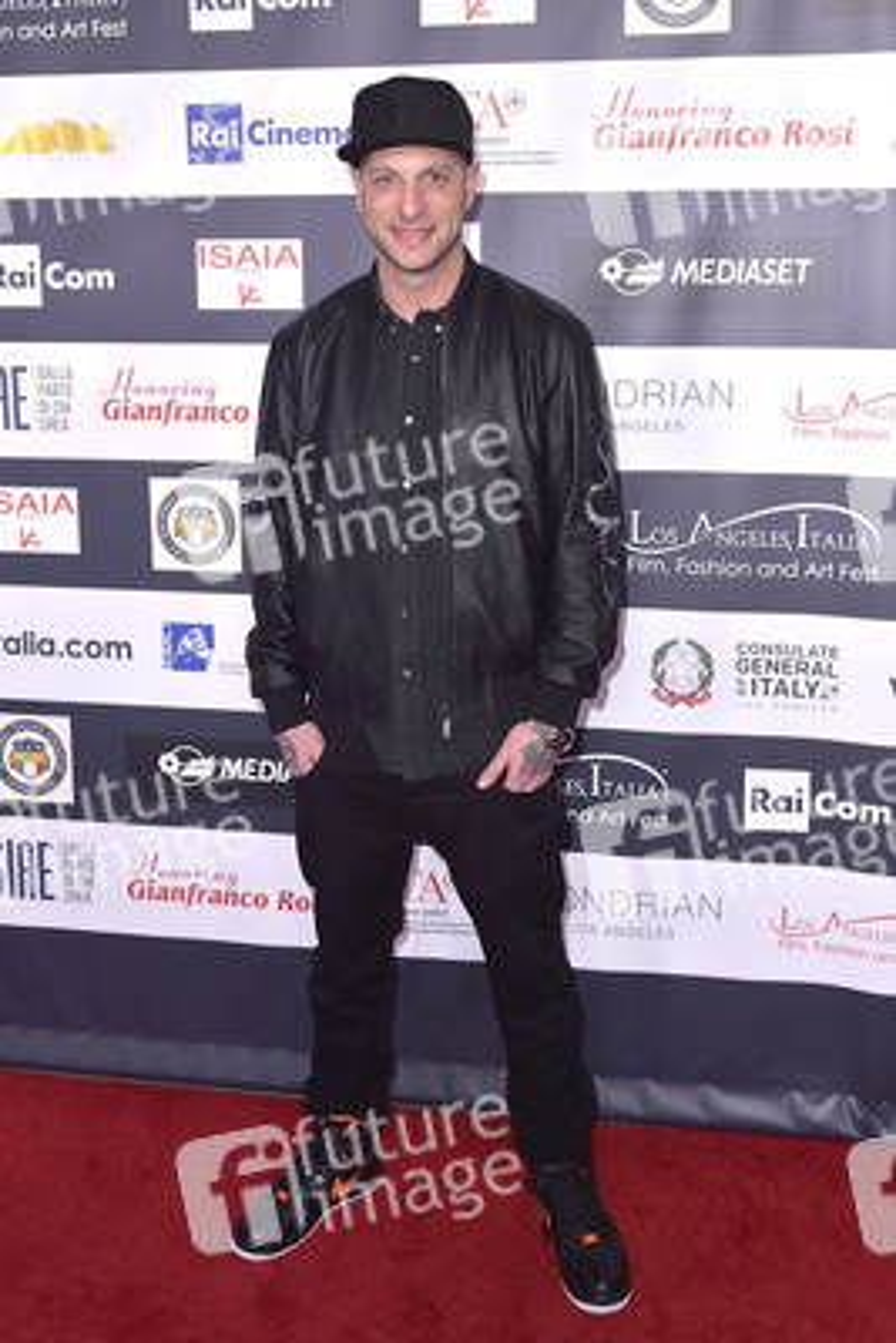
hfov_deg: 45.0
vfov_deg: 63.6
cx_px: 448
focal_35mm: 29
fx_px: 1082
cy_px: 672
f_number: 6.3
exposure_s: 1/320
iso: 500
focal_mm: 29
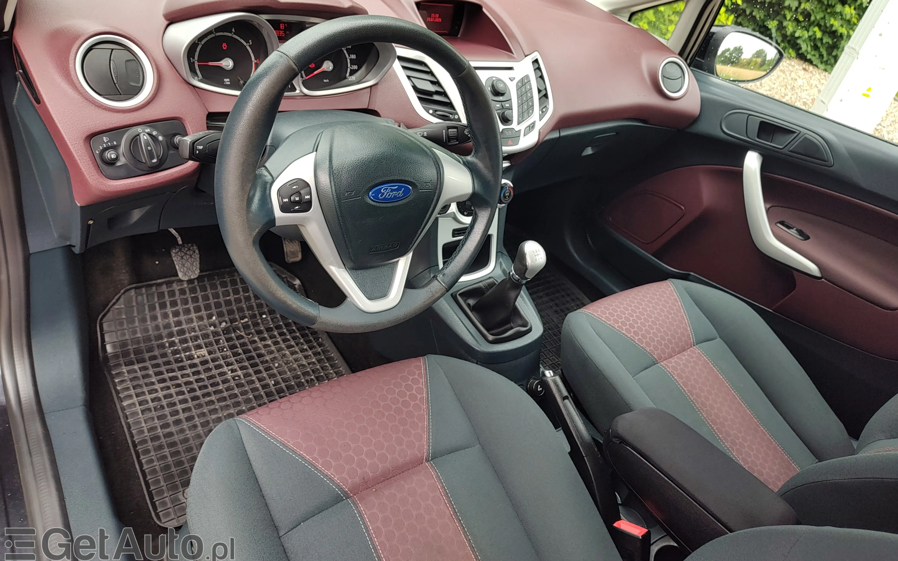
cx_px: 459
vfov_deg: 49.0
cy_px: 226
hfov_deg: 72.5
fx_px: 612
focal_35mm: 25
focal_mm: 5.56
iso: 100
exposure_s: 1/179
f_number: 1.8
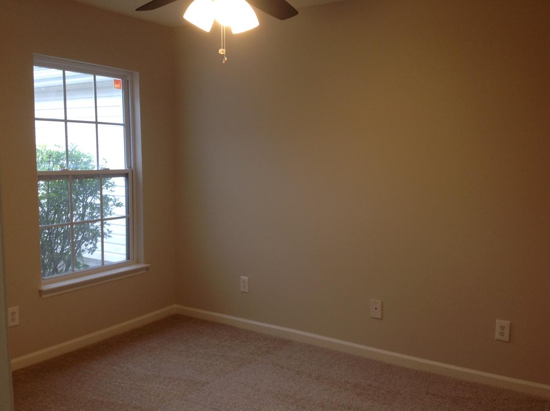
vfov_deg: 40.6
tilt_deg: -4.6
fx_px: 555
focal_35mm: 35
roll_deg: -0.3
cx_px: 275
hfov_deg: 52.7
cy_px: 206
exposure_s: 1/40
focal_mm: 4.28
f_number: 2.4
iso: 64
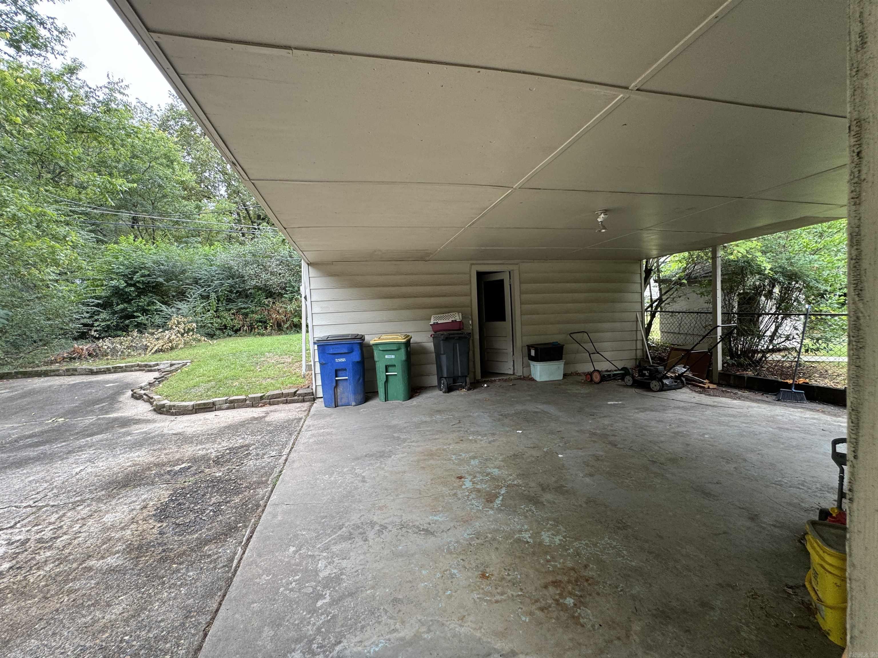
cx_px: 439
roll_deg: +3.3
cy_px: 329
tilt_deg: -3.0
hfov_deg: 102.1
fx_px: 355
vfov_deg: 85.7
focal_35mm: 14
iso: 80
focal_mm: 2.22
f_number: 2.2
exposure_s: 1/99
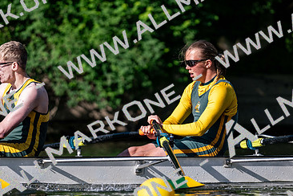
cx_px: 157
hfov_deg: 4.3
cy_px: 82
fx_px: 3874
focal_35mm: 476
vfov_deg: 2.9
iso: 500
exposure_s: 1/2500
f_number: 4
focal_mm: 300
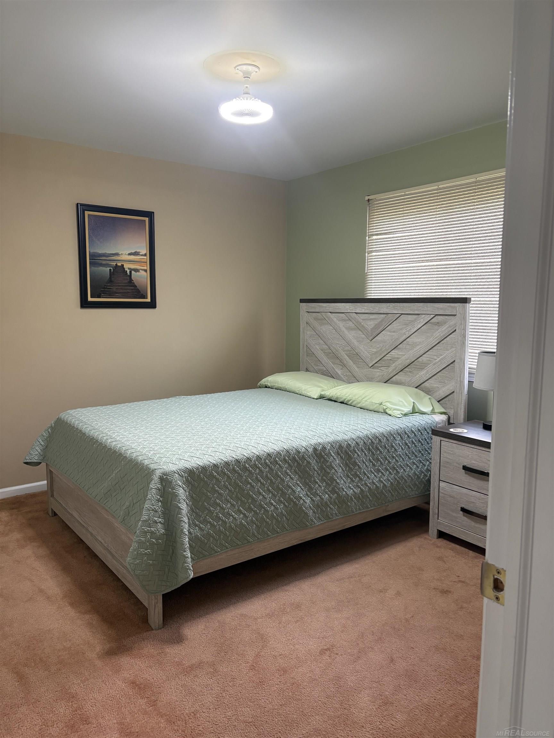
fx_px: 555
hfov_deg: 53.1
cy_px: 369
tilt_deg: -7.1
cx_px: 277
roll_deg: -0.6
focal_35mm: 26
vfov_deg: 67.3
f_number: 1.6
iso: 200
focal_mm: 5.96
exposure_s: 1/60
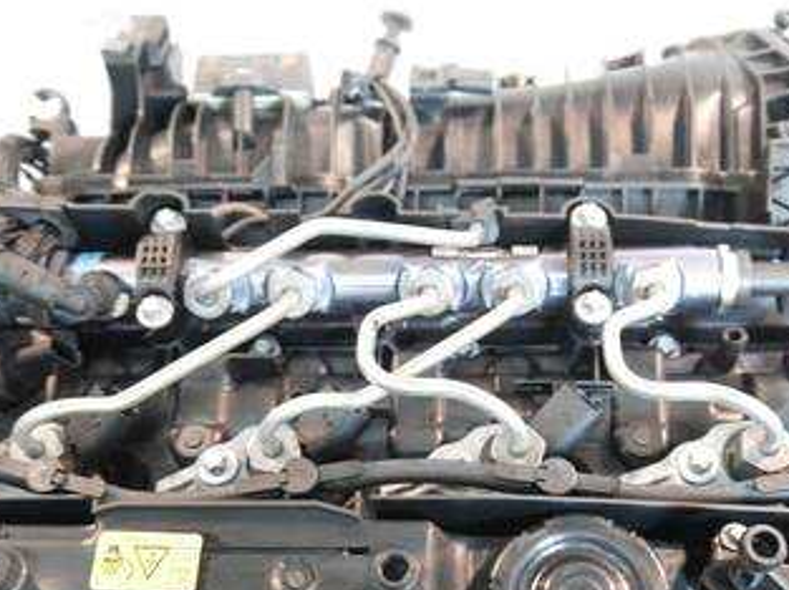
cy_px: 429
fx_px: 979
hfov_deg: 43.8
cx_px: 444
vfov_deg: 33.0
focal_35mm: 43
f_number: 3.5
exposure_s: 1/100
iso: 3200
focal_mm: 14
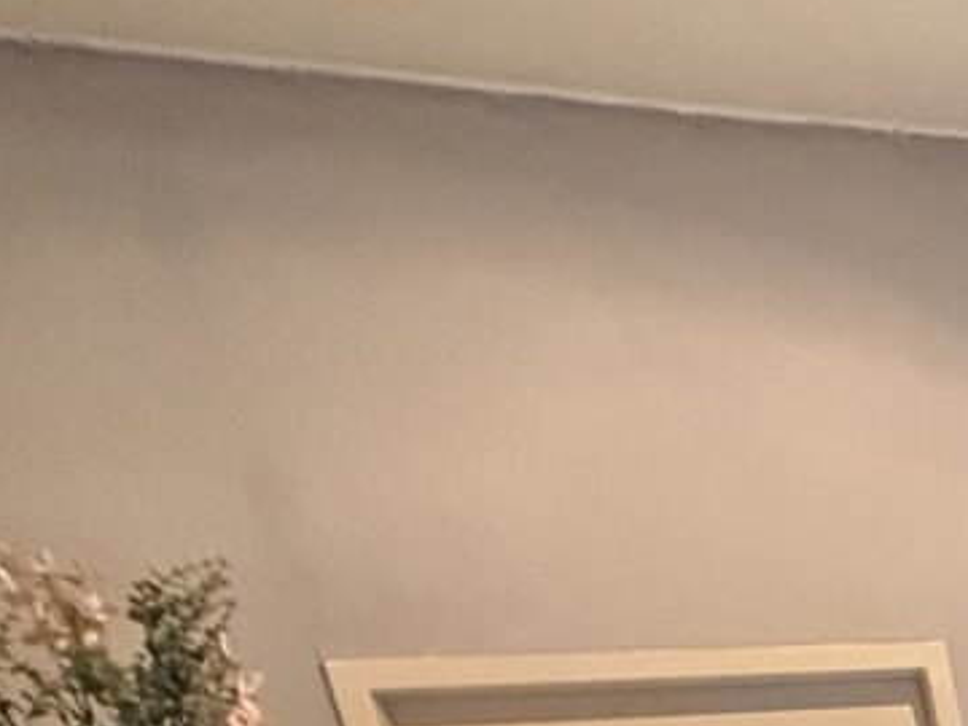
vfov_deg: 18.4
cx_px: 1624
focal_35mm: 56
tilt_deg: -20.2
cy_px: 1409
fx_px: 1566
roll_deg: +5.5
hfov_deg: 23.3
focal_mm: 2.22
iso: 640
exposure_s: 1/50
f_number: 2.2
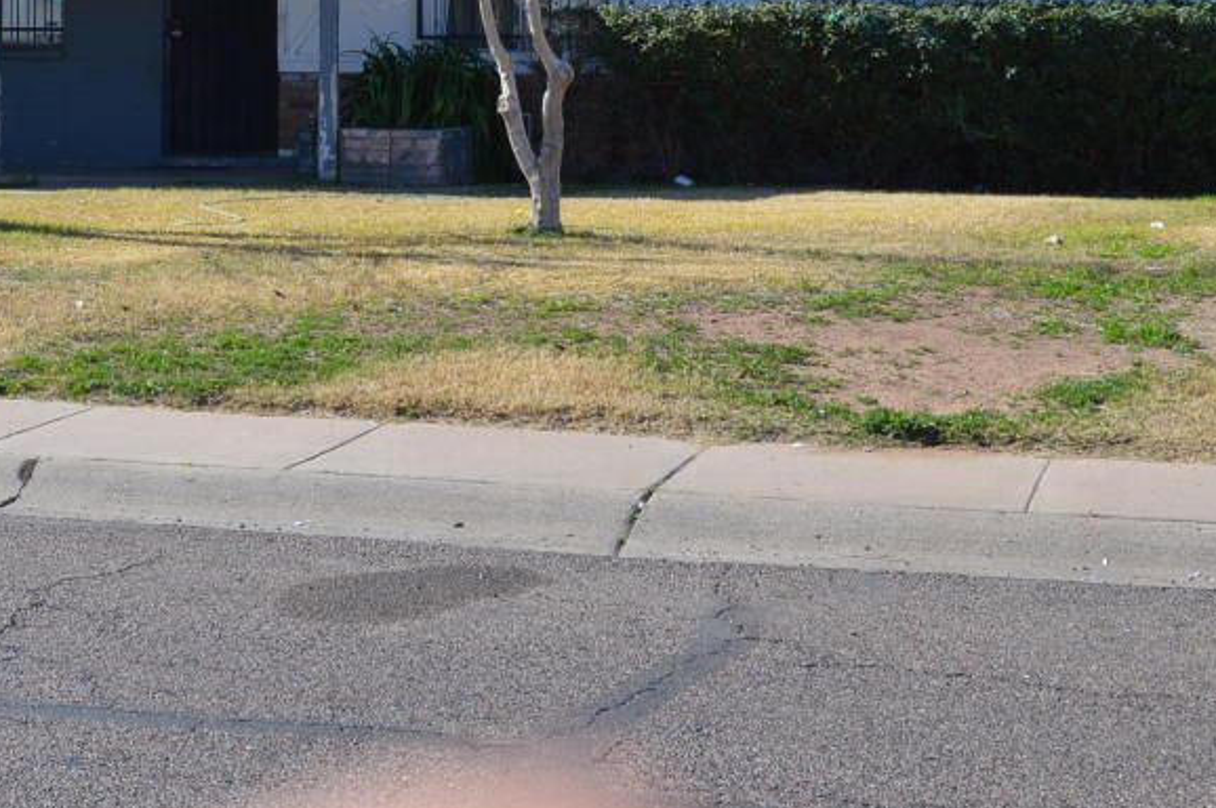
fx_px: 2632
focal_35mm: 78
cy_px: 15
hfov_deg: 25.8
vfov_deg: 17.1
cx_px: 363
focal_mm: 26
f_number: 8
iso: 100
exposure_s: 1/250
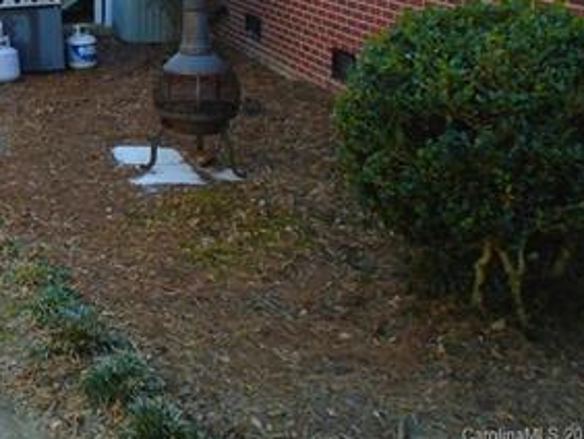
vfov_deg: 23.3
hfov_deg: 29.6
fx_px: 996
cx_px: -52
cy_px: -50
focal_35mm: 59
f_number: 3.2
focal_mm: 4.6
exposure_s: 1/125
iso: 100
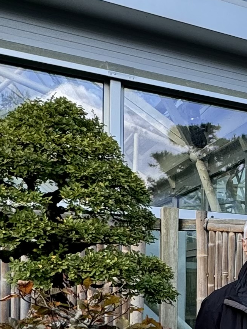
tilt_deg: +0.8
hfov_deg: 18.1
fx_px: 618
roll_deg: -1.4
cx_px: 439
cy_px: 297
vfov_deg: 28.6
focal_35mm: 65
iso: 40
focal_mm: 2.22
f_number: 2.2
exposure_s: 1/440
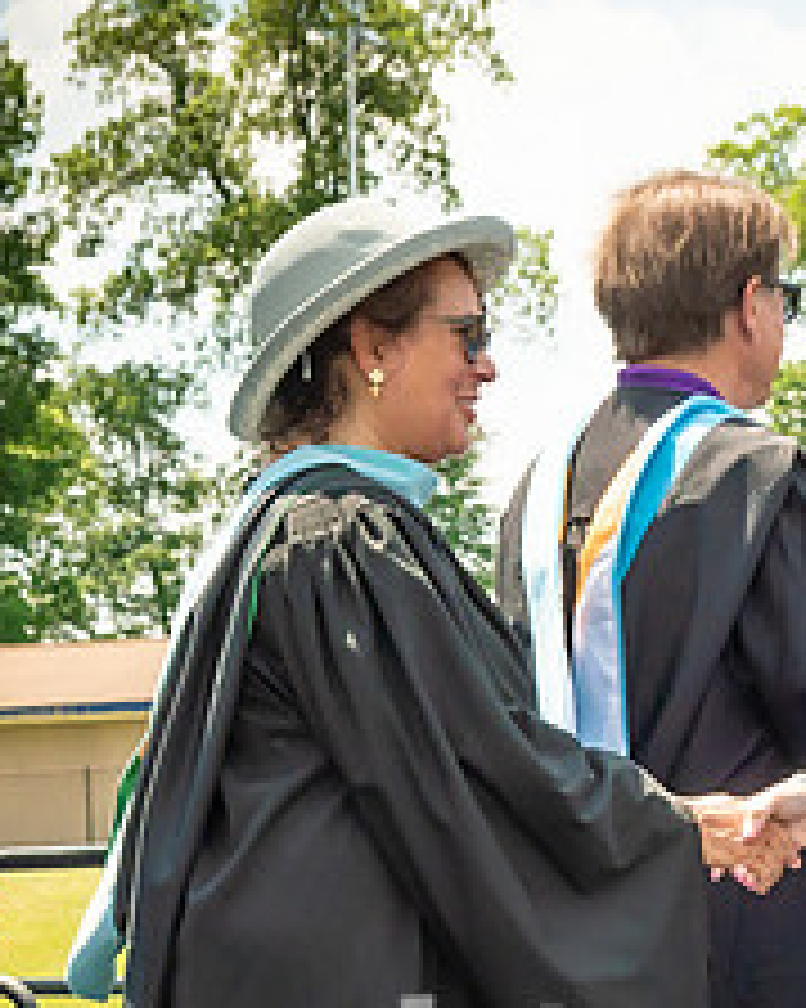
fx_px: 5699
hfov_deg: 8.1
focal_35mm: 191
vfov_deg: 10.1
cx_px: 452
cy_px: 924
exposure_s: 1/800
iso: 200
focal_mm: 34
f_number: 7.1
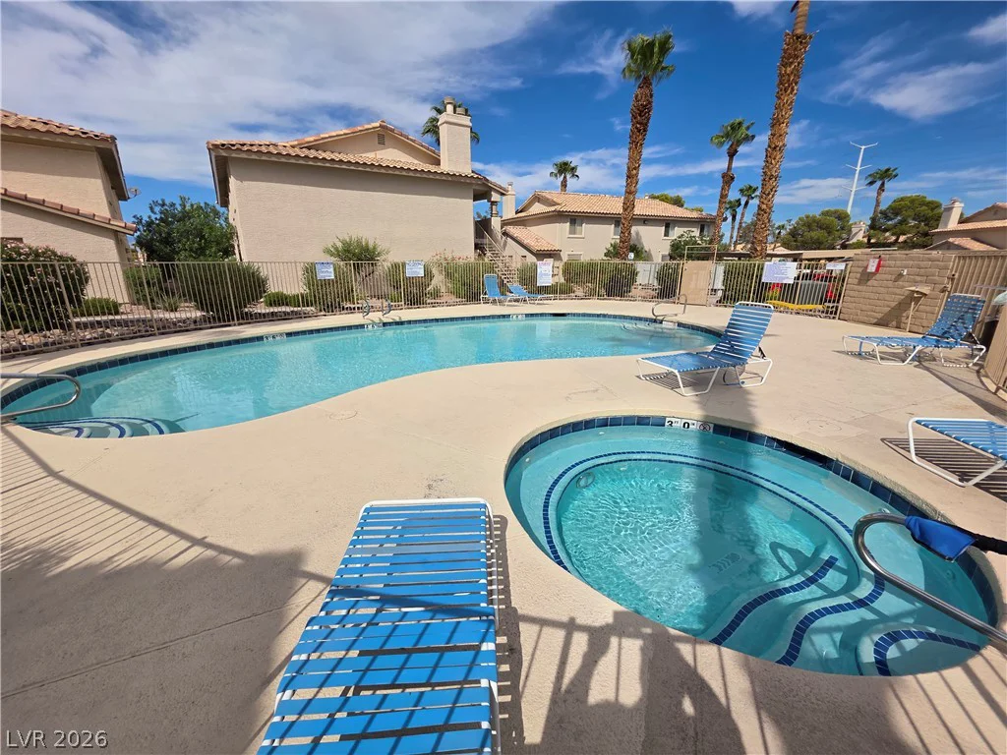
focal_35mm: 13
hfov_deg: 106.2
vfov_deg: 89.9
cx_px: 504
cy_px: 378
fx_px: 378
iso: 40
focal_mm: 2.2
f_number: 1.9
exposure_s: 1/4217
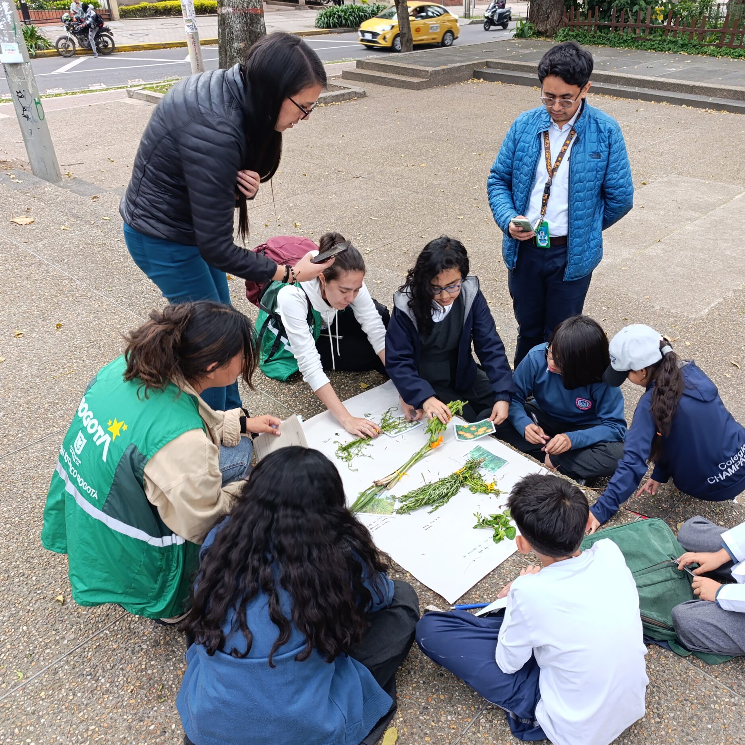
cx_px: 421
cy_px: 368
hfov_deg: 57.1
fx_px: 682
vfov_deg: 57.3
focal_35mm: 28
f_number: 1.6
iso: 200
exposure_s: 1/120
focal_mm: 6.14
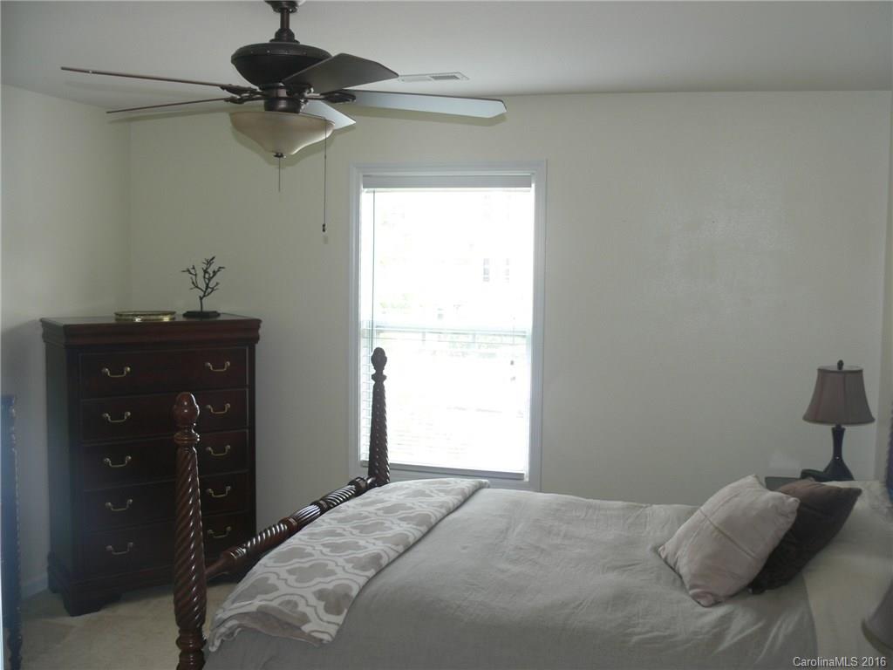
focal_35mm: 35
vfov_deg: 40.7
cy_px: 335
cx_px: 446
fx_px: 903
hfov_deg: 52.6
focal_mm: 7.4
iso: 80
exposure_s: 1/40
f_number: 2.8
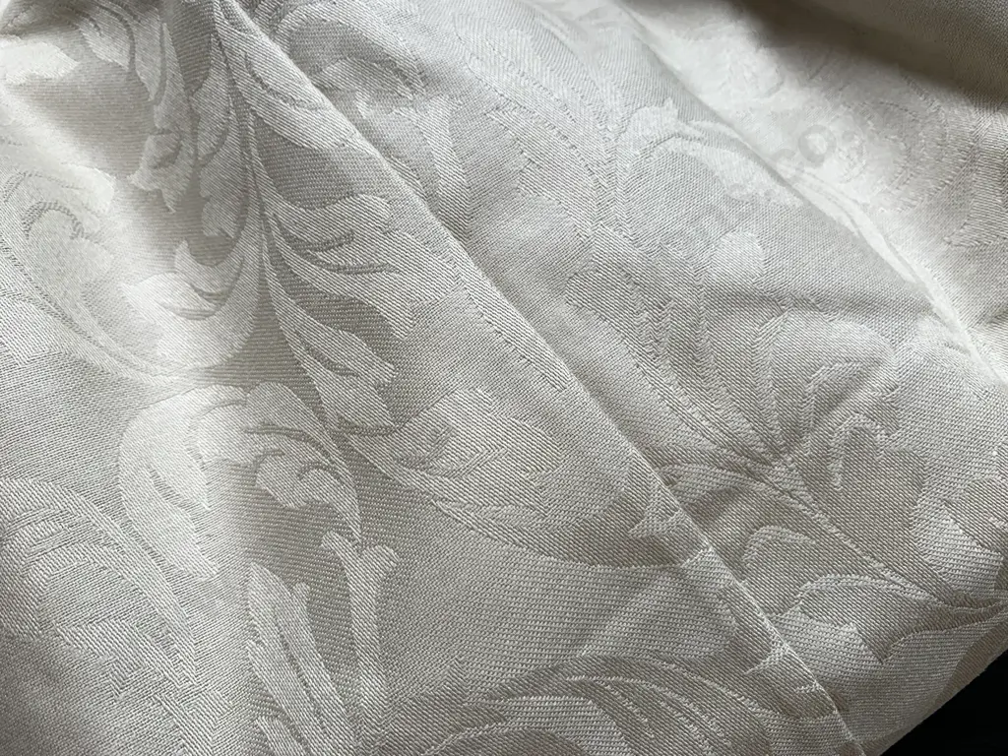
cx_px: 504
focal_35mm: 26
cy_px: 378
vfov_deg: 53.1
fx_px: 757
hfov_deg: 67.3
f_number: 1.8
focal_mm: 4.25
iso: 25
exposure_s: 1/307
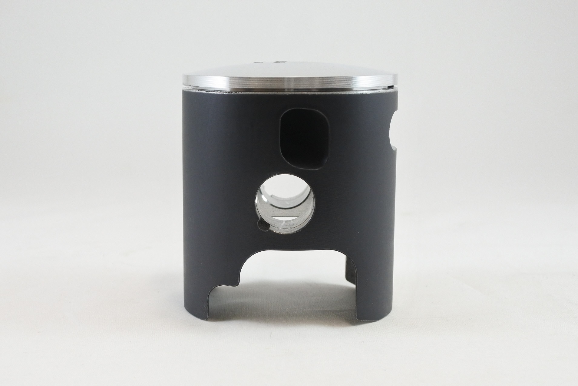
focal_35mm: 41
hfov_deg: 47.4
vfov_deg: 32.6
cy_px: 193
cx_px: 289
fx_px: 658
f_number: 4.2
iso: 450
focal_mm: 15.3
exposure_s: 1/125
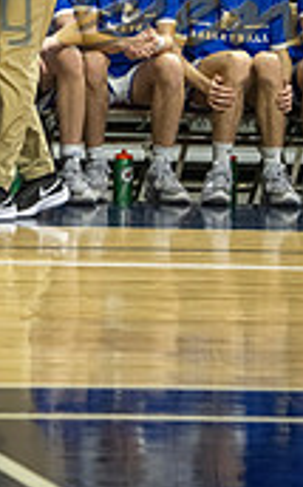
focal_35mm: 360
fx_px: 4772
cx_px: 14
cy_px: -136
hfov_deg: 3.6
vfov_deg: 5.8
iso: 2500
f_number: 2.8
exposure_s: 1/1250
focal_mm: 135
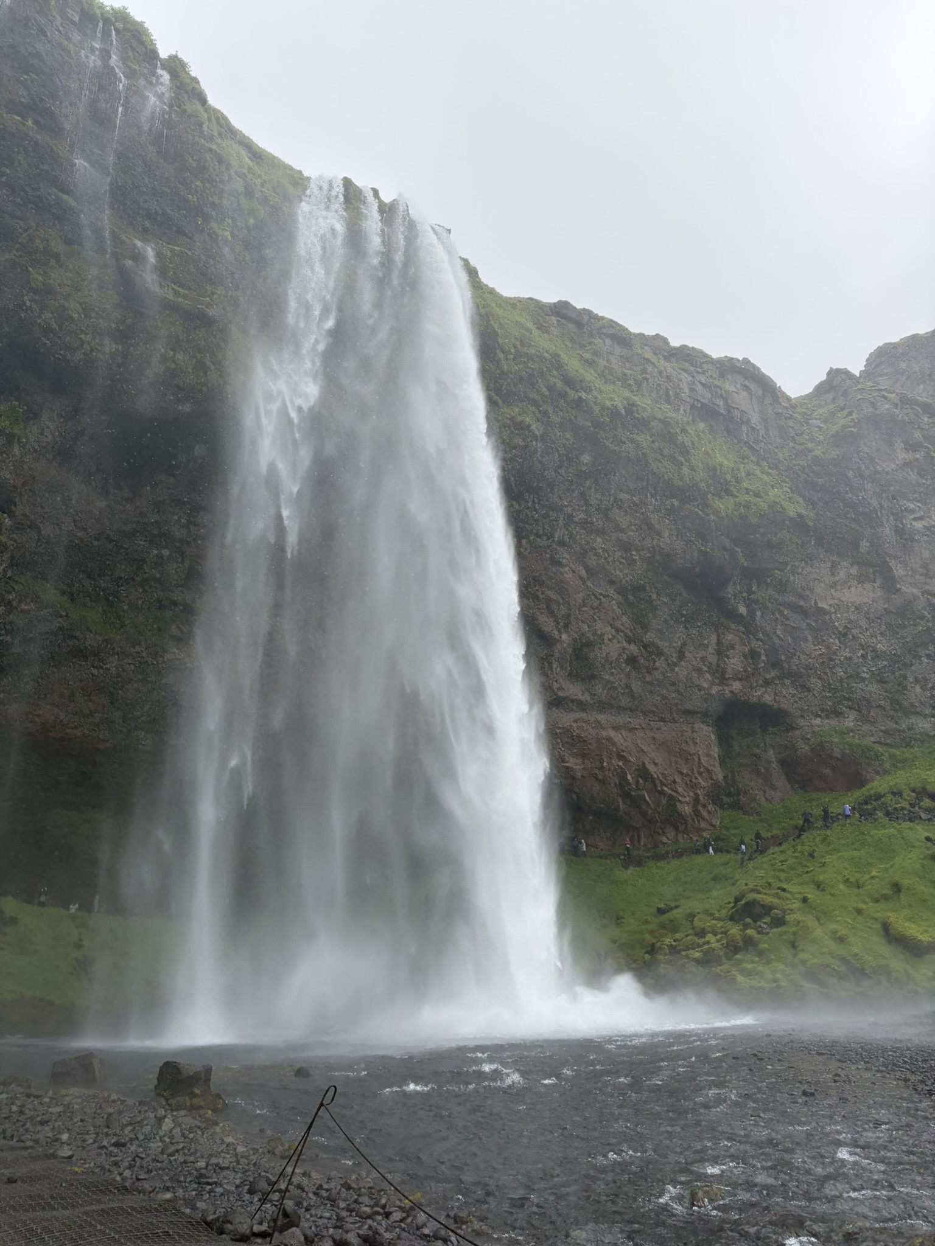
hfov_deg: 53.1
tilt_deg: +20.1
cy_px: 623
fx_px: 936
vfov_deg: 67.3
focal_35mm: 26
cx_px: 468
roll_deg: +3.5
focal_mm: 5.96
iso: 50
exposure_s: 1/1953
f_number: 1.6
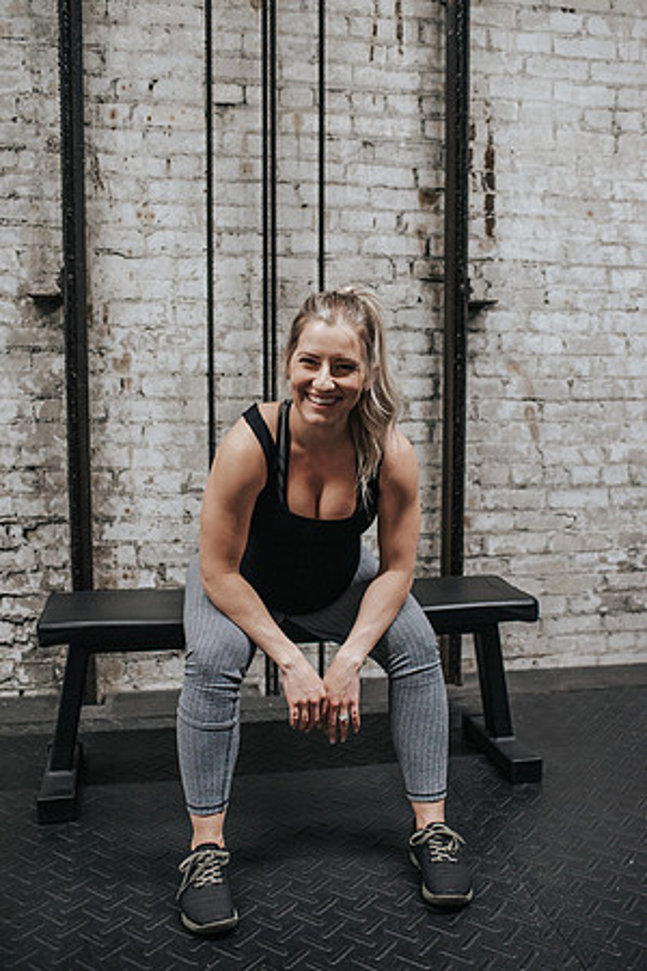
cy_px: 486
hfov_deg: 37.9
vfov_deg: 54.4
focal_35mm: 35
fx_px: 943
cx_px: 324
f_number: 3.2
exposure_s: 1/250
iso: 800
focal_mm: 35
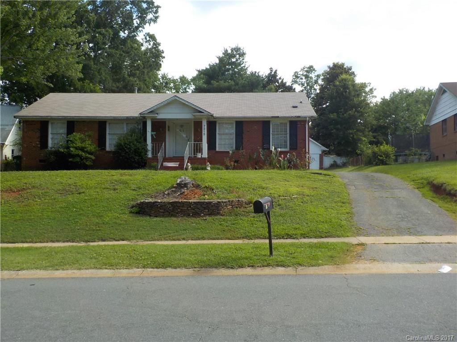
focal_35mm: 30
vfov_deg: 46.8
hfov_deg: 60.0
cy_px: 171
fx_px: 396
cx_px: 228
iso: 125
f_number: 3.3
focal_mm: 4.1
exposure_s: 1/640
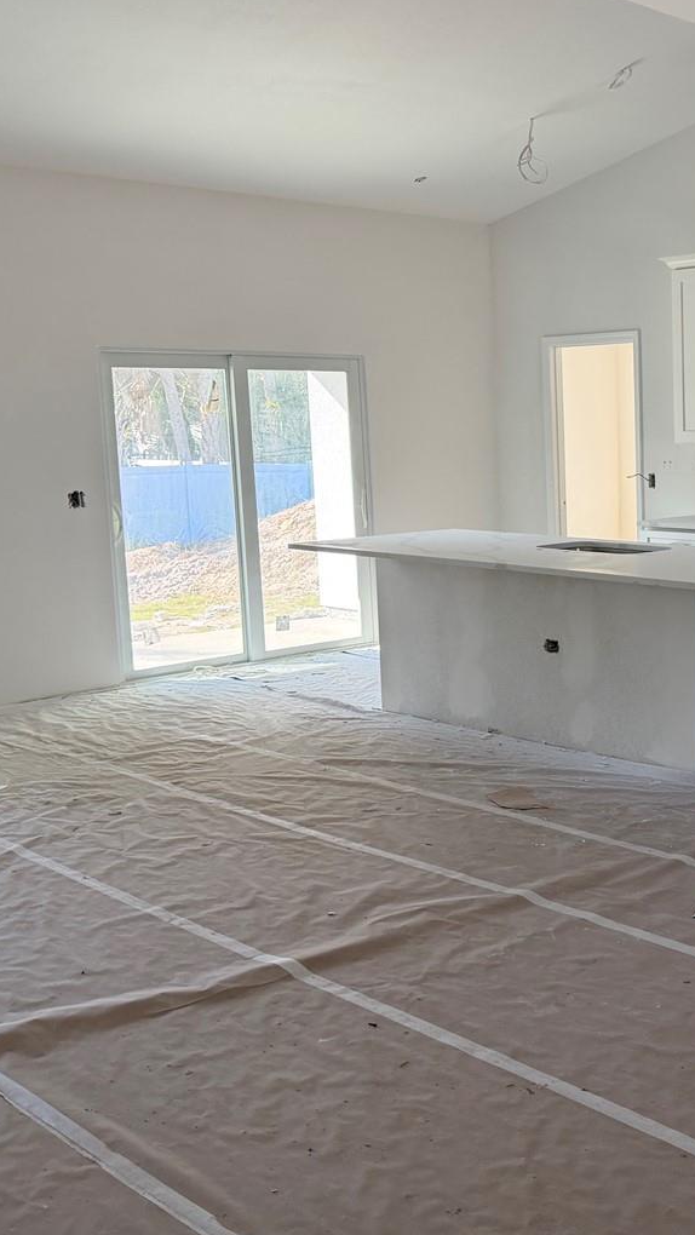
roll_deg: +0.9
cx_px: 691
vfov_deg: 49.4
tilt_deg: -8.9
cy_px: 596
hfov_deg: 27.4
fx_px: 1343
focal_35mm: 41
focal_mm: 6.76
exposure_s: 1/204
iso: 125
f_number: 1.78
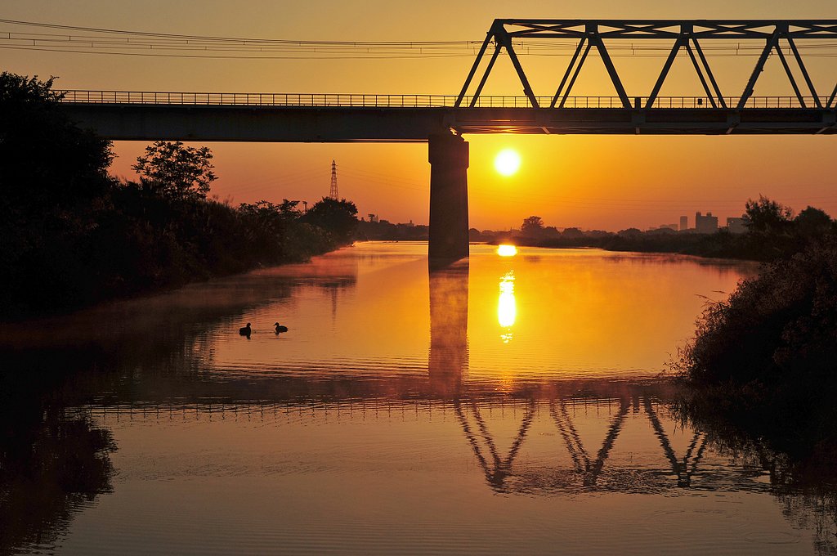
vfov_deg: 22.6
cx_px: 418
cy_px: 278
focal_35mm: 60
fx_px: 1393
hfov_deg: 33.4
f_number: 8
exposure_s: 1/1250
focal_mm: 40
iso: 200
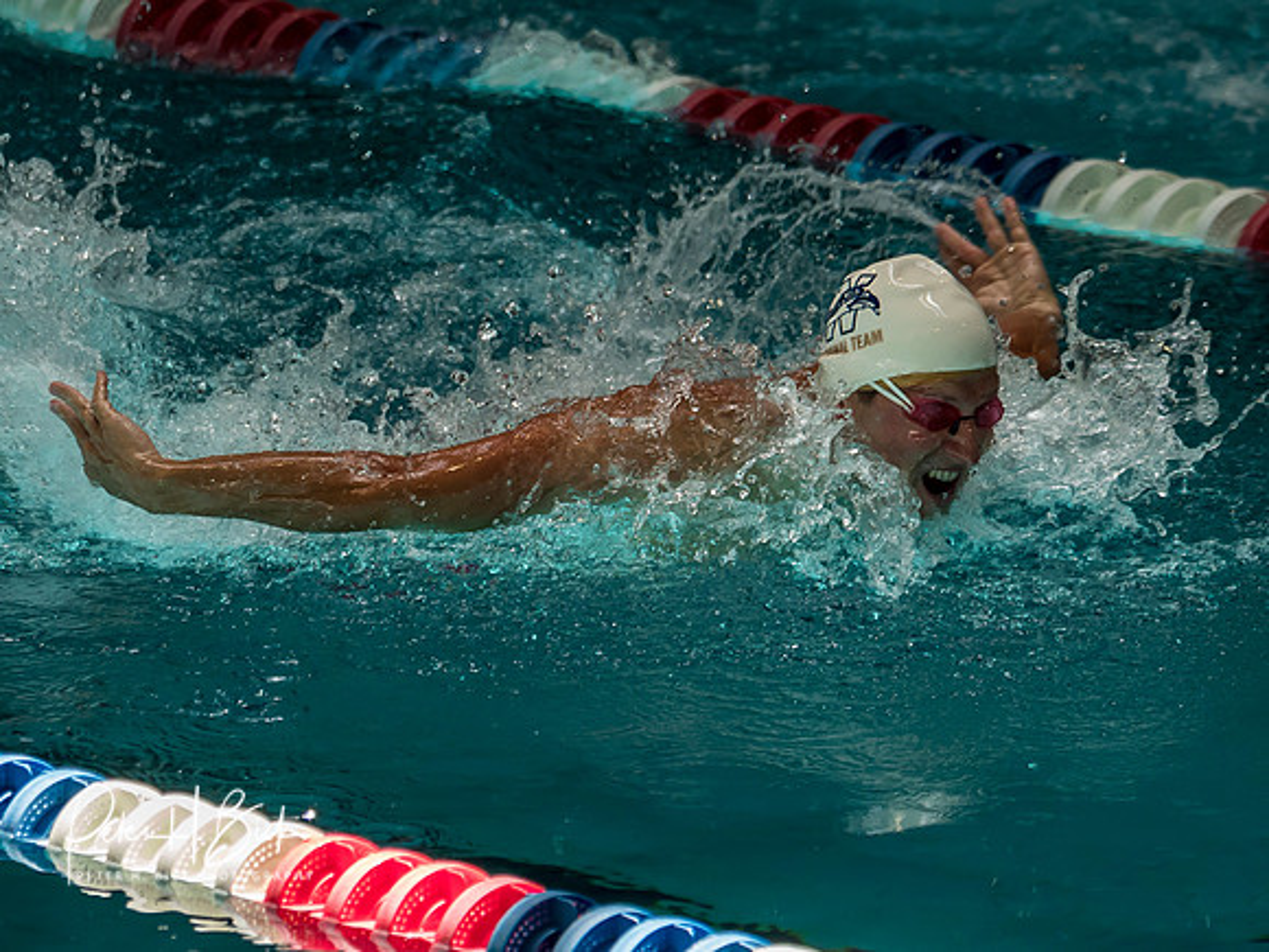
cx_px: 742
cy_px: 538
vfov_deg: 2.3
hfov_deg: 3.1
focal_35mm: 645
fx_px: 23662
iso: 500
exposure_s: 1/1000
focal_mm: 200
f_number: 2.8
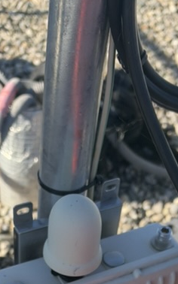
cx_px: 117
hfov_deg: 18.8
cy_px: 329
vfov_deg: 26.8
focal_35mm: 69
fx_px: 536
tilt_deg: -50.8
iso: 80
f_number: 1.8
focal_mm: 6.93
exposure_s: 1/1838
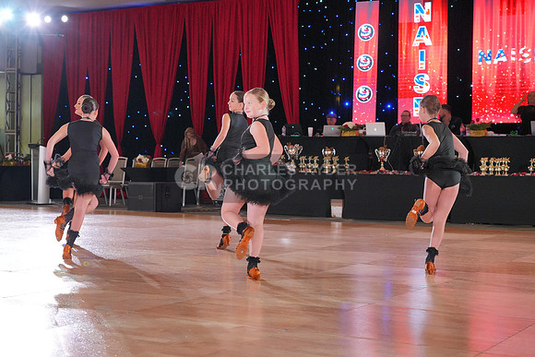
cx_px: 268
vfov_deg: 23.4
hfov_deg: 34.5
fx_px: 862
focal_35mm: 58
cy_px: 178
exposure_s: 1/400
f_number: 5.6
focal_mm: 58
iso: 5000
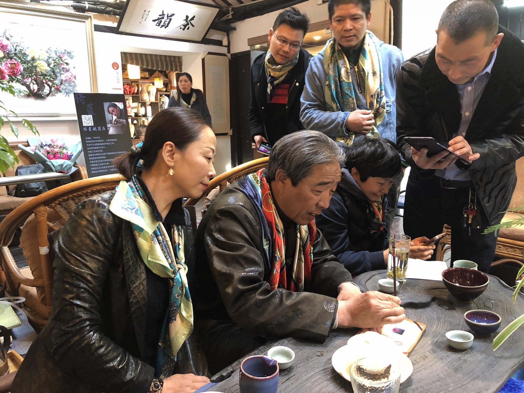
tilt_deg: -8.8
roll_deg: +1.2
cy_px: 196
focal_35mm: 28
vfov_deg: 49.7
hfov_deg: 63.4
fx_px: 424
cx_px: 262
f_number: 1.8
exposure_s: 1/11
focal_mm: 4
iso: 100
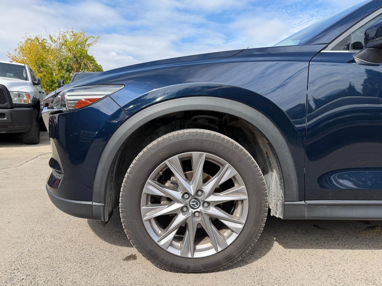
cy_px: 143
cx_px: 191
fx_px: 265
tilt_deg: -6.6
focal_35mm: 24
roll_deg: +0.2
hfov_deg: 71.6
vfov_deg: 56.8
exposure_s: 1/2232
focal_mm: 6.76
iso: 80
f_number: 1.78
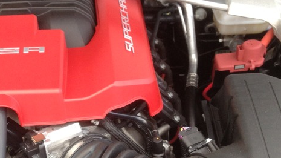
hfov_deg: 24.6
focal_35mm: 84
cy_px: 95
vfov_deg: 14.4
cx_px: 31
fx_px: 626
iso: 100
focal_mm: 4.3
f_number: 2.4
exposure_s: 1/120
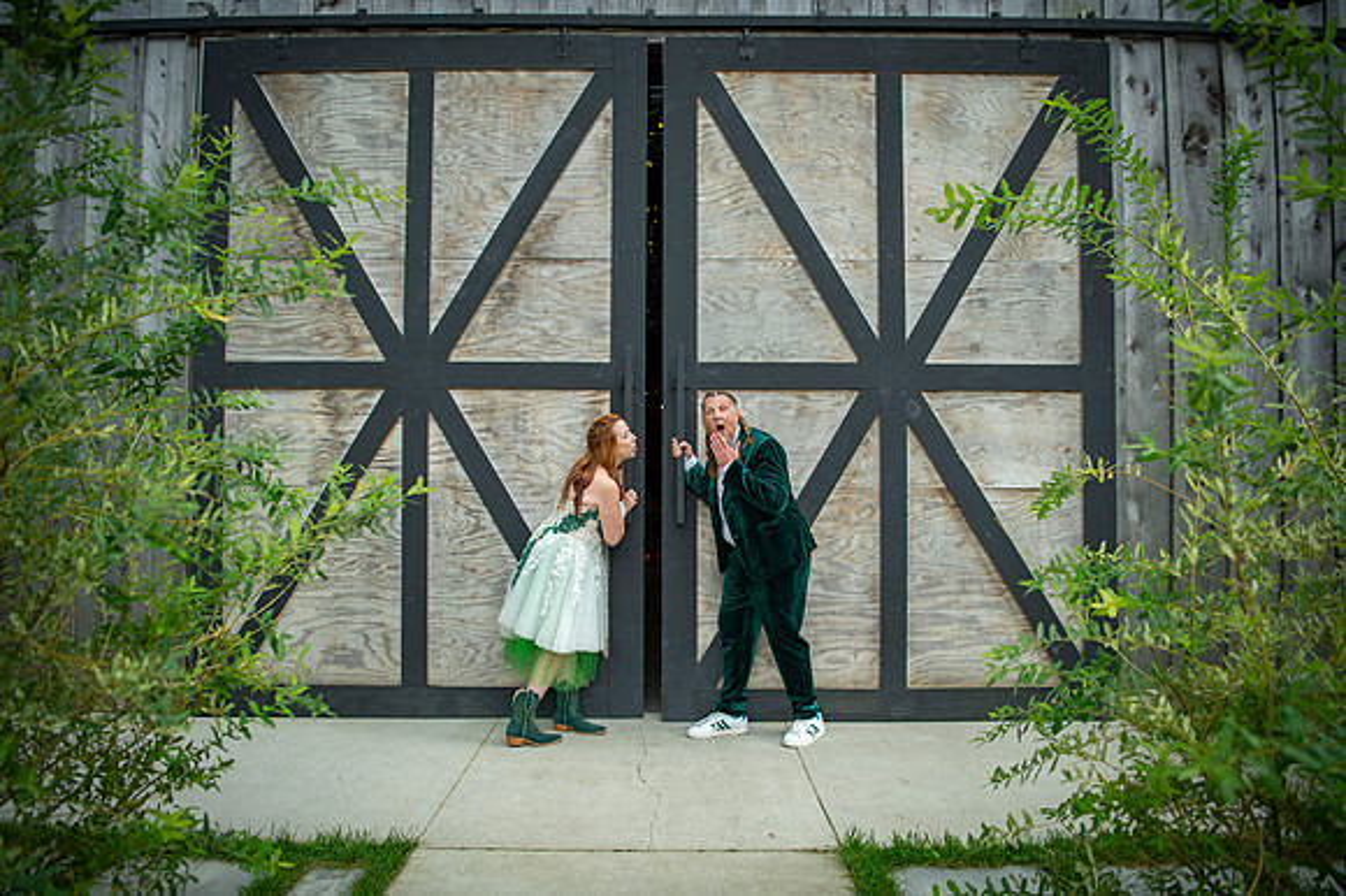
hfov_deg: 72.6
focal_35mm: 25
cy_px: 448
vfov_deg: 52.1
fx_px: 917
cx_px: 673
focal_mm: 24
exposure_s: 1/640
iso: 400
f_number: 2.8
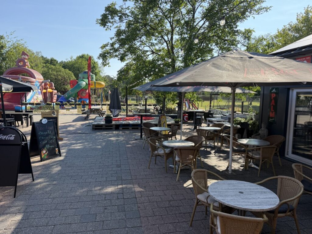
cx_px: 156
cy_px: 117
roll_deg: -0.3
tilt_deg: -5.6
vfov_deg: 56.8
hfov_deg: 71.6
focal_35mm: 24
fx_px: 216
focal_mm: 6.76
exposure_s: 1/2110
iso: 100
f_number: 1.78
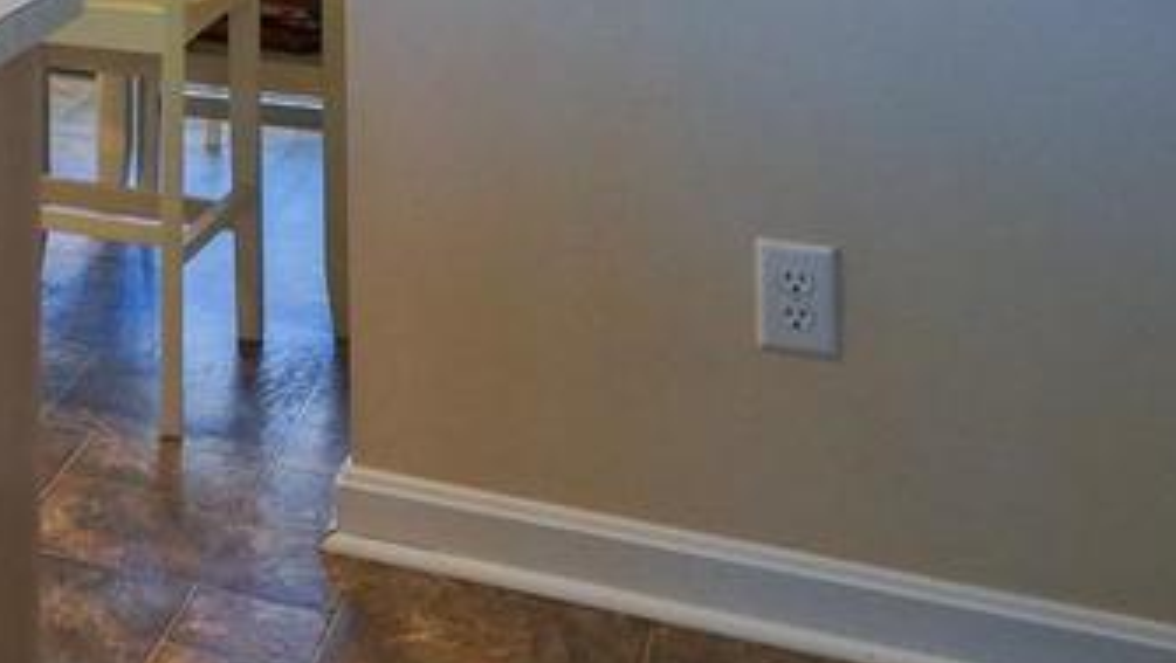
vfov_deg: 15.1
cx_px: -474
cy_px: -424
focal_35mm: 72
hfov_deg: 24.4
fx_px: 2247
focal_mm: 16
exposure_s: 1/160
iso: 1600
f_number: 4
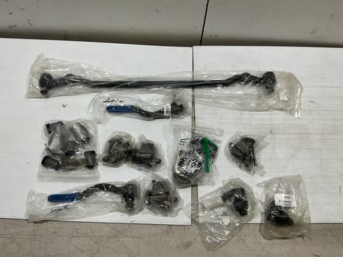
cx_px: 172
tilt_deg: -67.3
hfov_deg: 63.4
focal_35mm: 28
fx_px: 277
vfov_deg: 49.7
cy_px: 128
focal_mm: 3
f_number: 1.8
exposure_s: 1/100
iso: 20
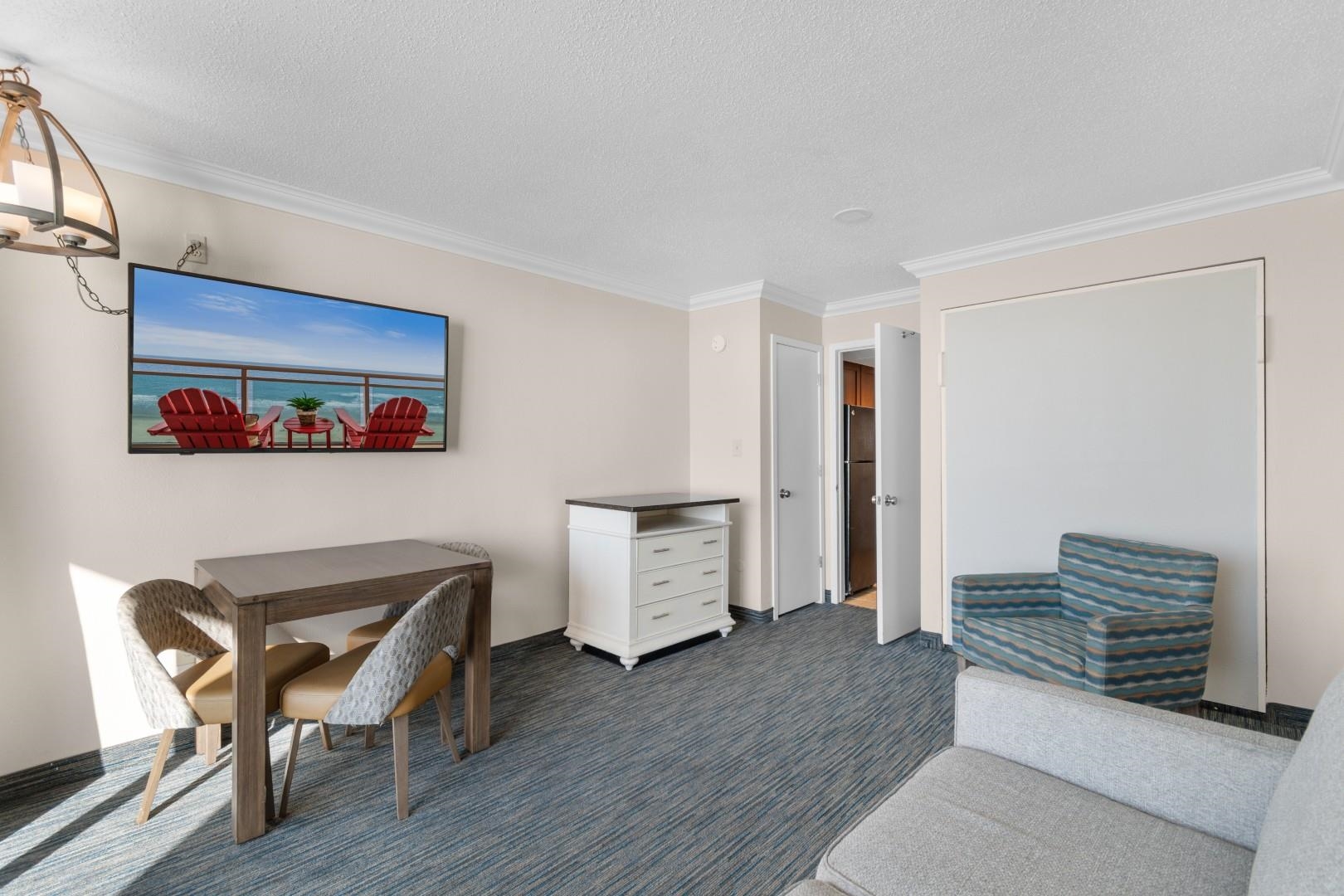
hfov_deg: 100.4
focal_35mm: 15
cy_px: 448
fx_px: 560
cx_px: 672
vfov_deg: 77.3
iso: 100
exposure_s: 1/80
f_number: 4.5
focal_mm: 10
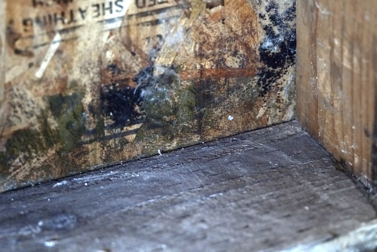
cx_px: 188
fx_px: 1414
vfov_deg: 10.2
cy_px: 126
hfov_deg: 15.2
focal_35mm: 135
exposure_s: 1/500
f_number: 2.8
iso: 6400
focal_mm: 90
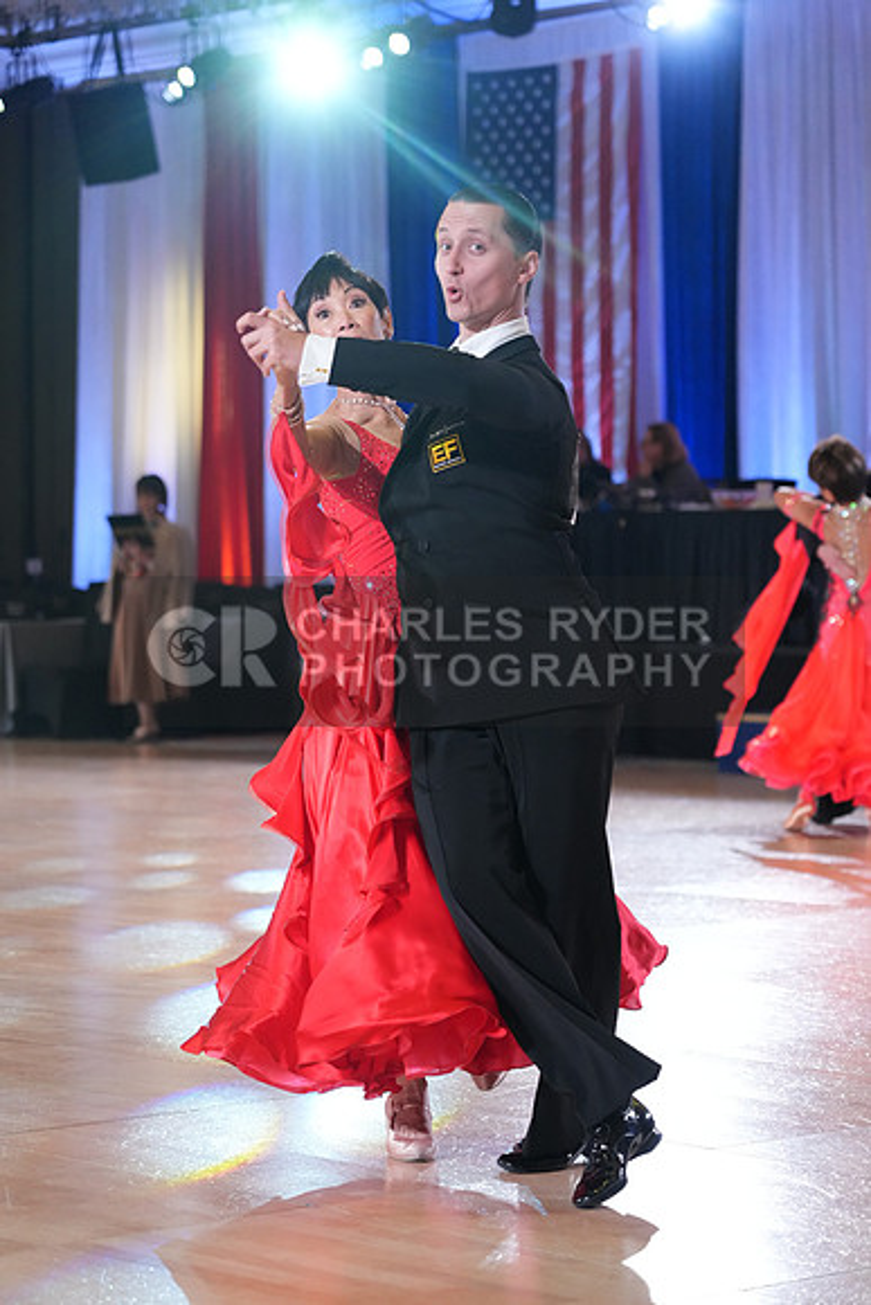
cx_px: 436
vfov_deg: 19.5
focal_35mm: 105
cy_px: 652
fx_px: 3808
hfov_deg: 13.0
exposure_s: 1/400
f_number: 4
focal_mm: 105
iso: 3200
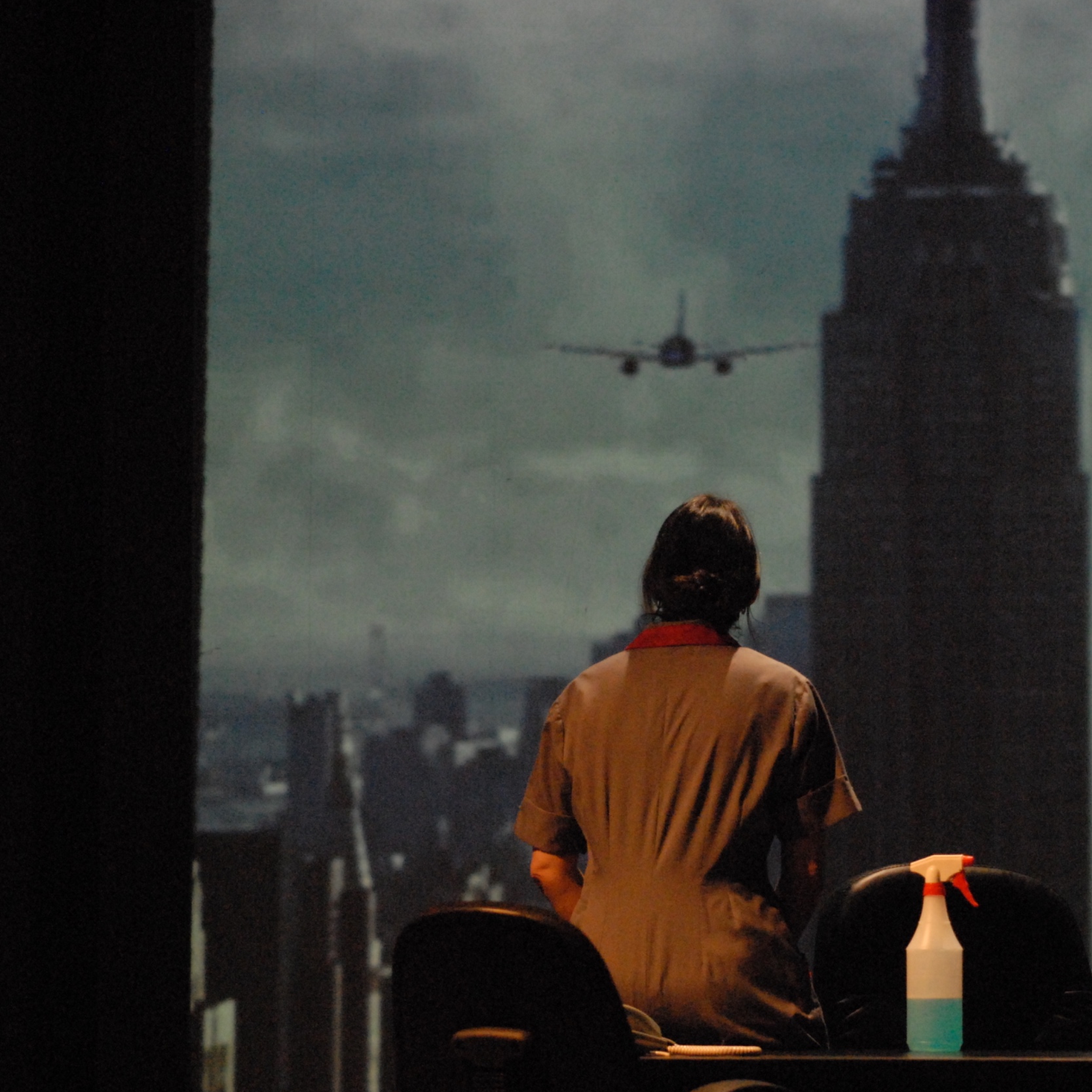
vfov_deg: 6.5
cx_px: 735
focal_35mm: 268
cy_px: 546
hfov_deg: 6.5
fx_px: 9565
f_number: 5.6
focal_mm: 140
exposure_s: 1/125
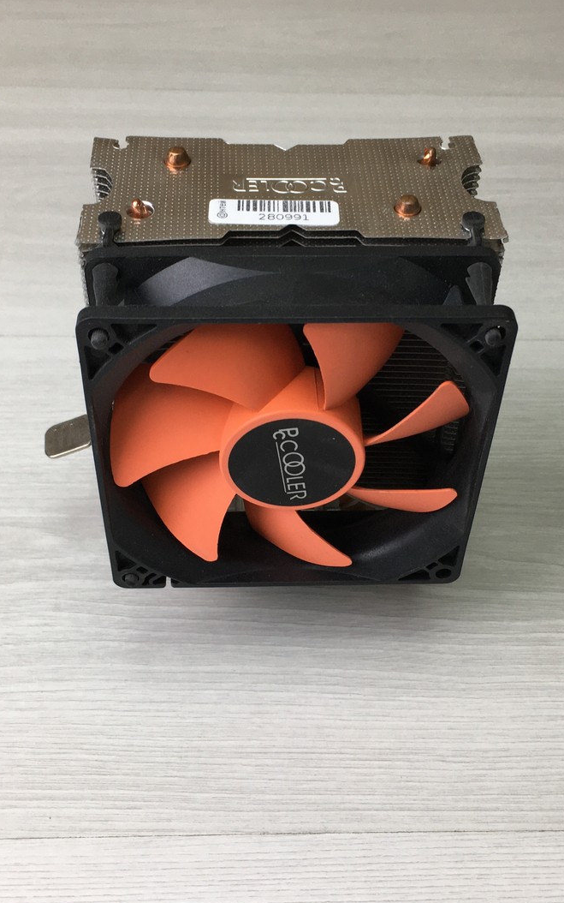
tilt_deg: -44.8
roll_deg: -1.1
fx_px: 1033
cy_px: 446
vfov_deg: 47.2
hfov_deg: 30.5
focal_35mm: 42
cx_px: 293
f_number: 2.2
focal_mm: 4.15
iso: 40
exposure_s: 1/100
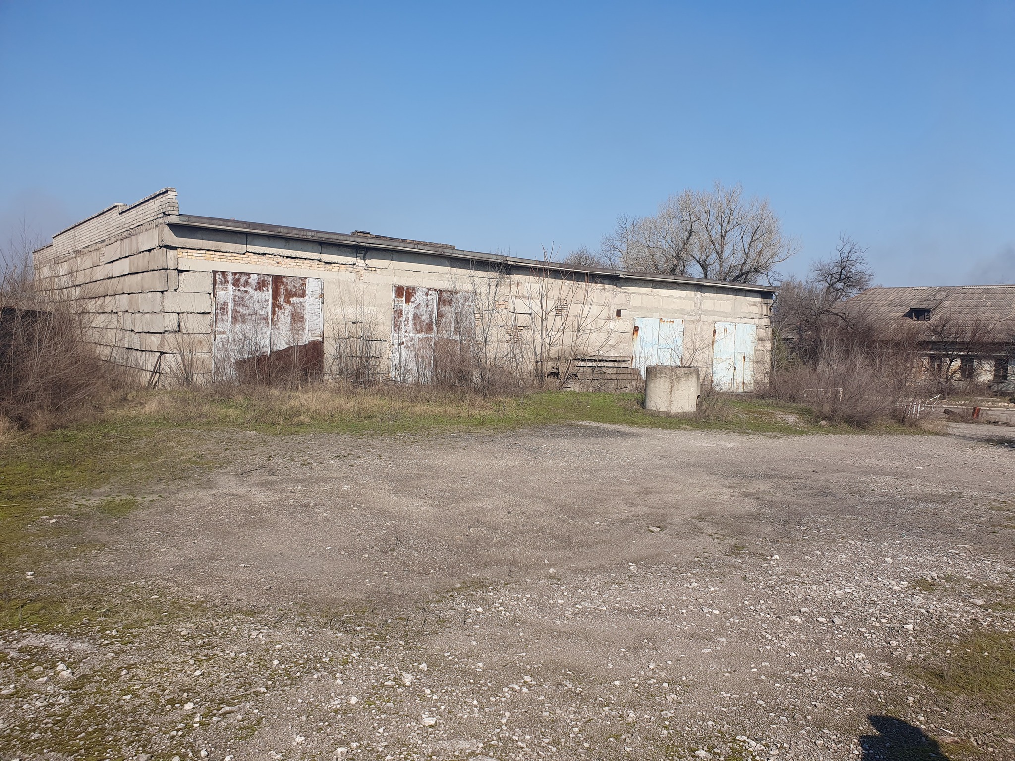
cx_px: 508
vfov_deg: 53.1
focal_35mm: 26
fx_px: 762
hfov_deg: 67.3
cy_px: 380
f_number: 2.4
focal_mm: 4.32
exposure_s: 1/1568
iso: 50
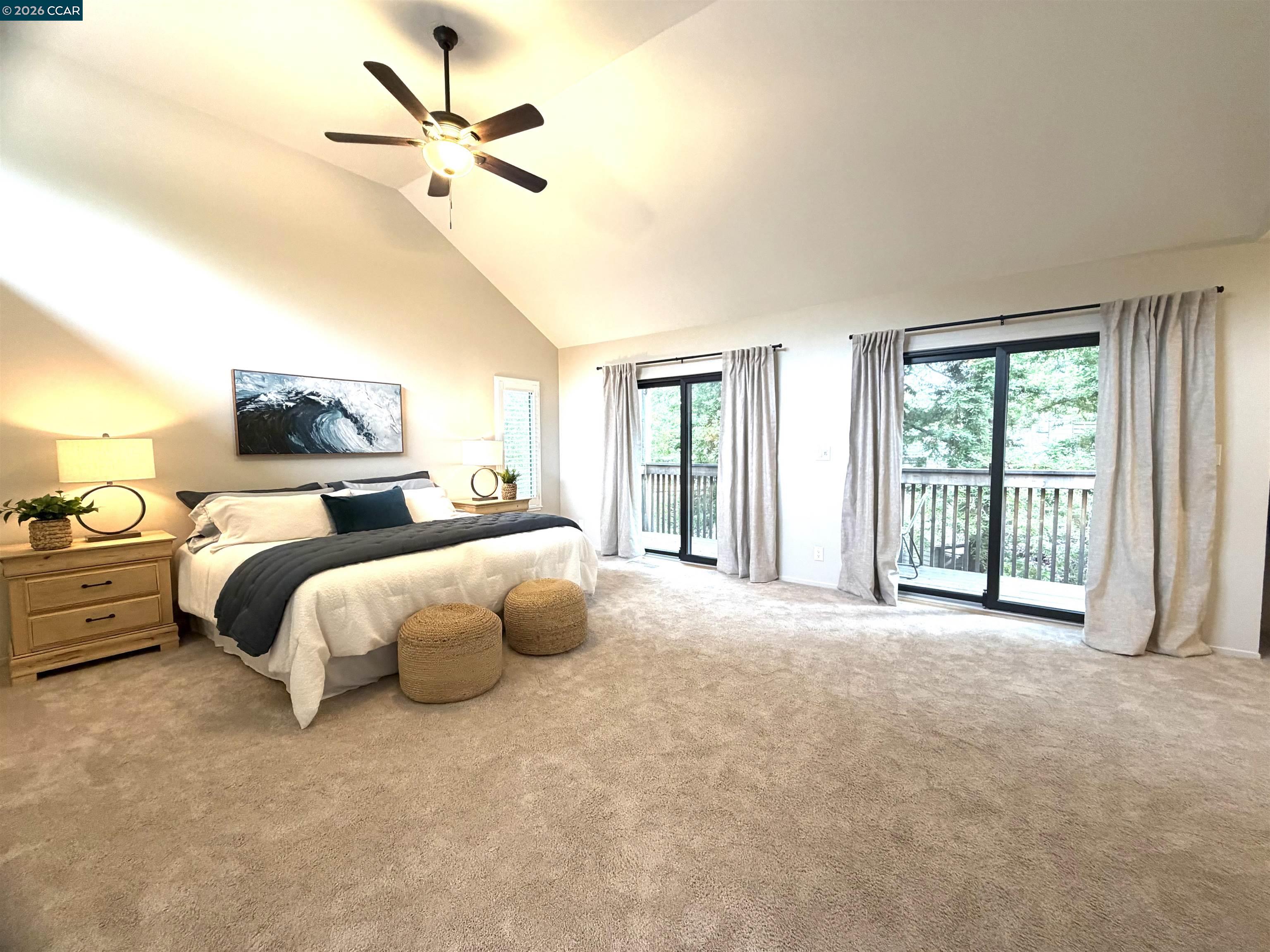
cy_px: 476
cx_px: 635
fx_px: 514
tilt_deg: -3.2
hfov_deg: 102.1
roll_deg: +1.1
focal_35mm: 14
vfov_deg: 85.7
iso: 200
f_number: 2.2
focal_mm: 2.22
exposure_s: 1/60
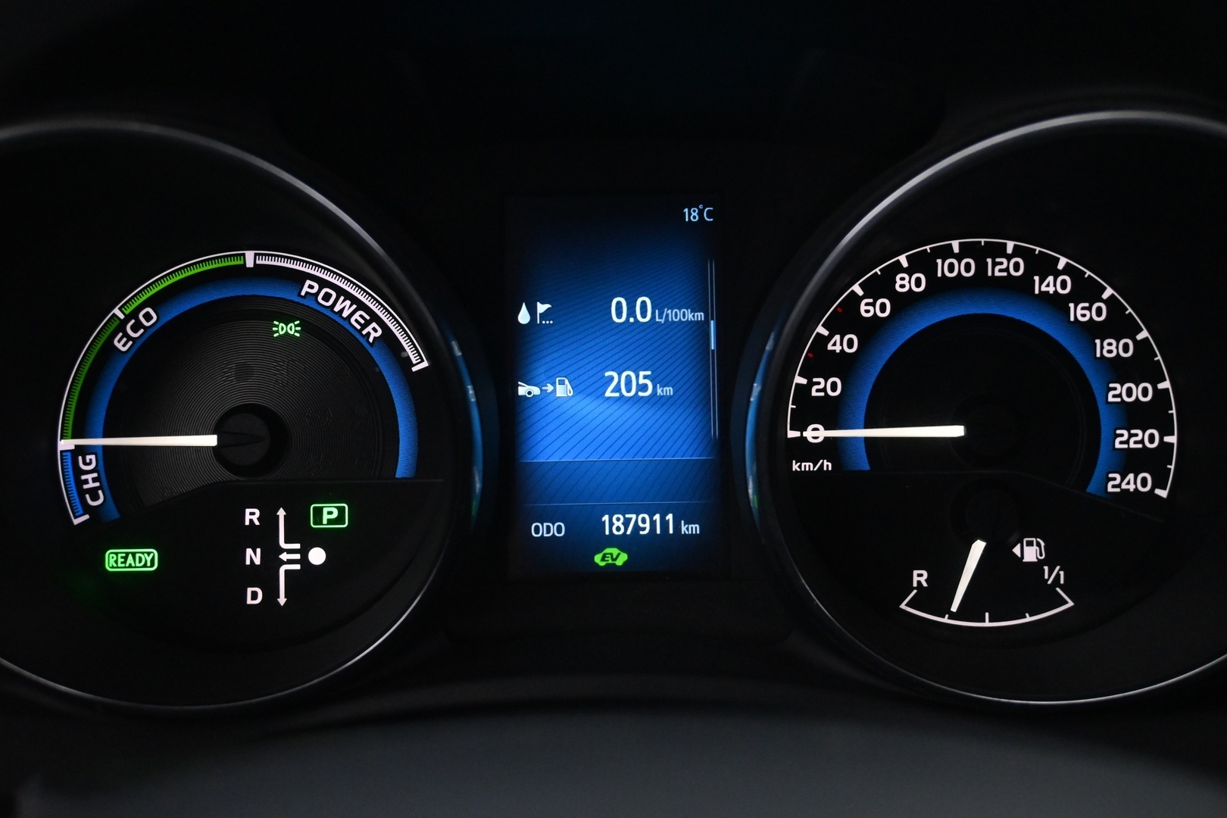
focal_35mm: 46
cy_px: 409
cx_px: 614
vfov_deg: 29.4
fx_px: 1559
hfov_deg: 43.0
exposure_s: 1/50
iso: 4500
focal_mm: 30.5
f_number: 4.8
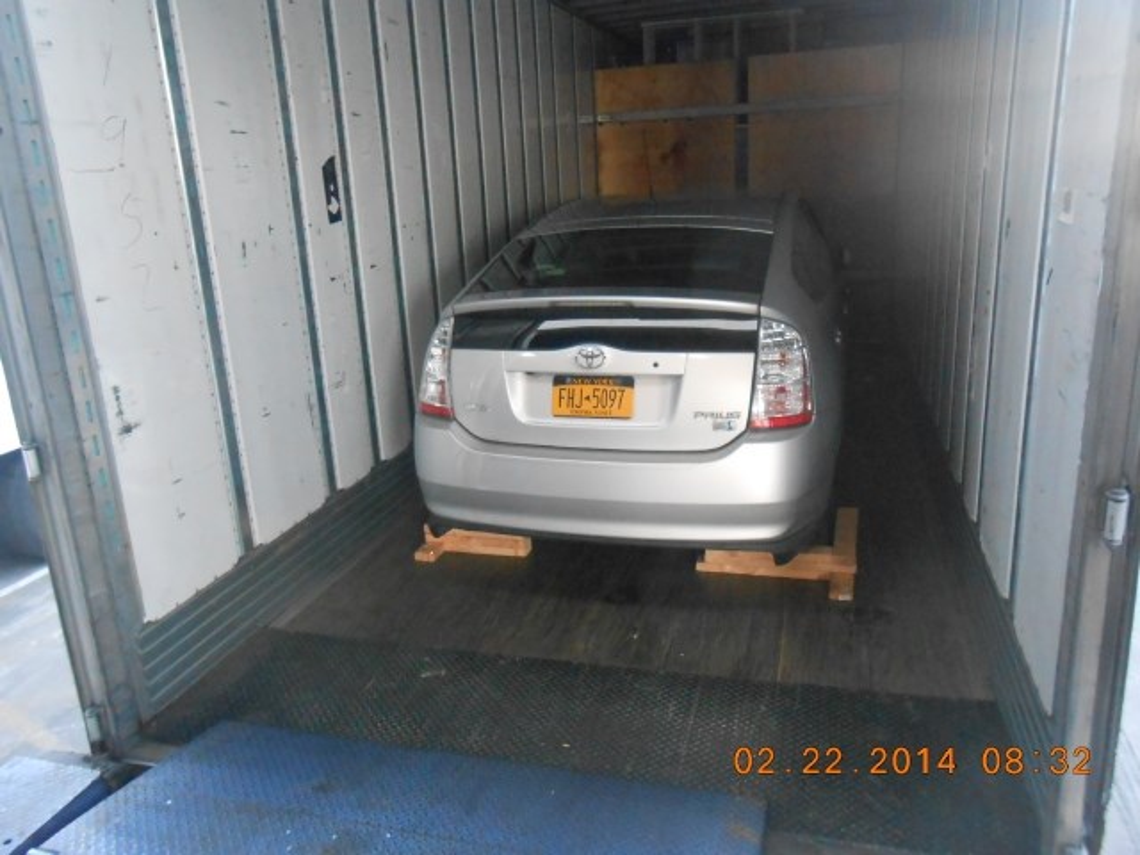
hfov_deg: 67.3
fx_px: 856
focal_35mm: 26
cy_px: 428
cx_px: 570
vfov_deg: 53.1
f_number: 3.5
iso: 800
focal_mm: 4.6
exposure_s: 1/60
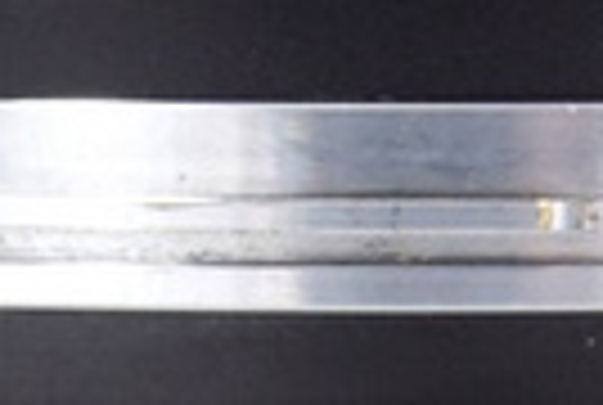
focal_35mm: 491
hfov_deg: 4.2
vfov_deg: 2.8
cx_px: 482
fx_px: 8243
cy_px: 1114
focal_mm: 44
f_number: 9
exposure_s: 1/125
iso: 400
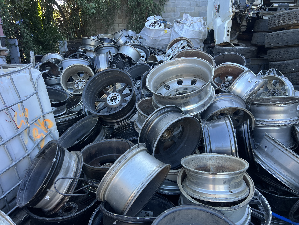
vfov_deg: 53.1
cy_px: 112
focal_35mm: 26
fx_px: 225
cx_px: 150
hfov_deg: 67.3
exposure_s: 1/126
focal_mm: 5.7
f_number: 1.5
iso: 32
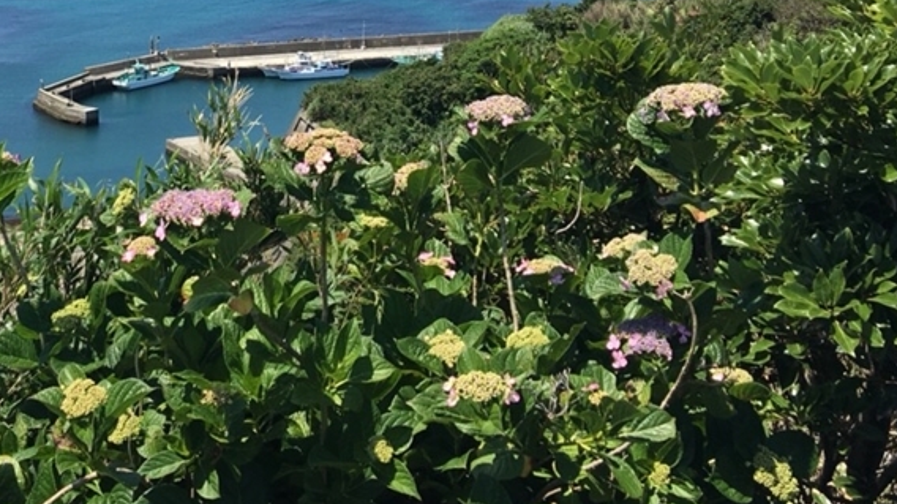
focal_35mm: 57
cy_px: -28
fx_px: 1355
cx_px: 177
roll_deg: +0.0
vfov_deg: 20.2
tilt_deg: -5.8
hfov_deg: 35.4
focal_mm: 4.15
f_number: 2.2
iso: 25
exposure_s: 1/1326
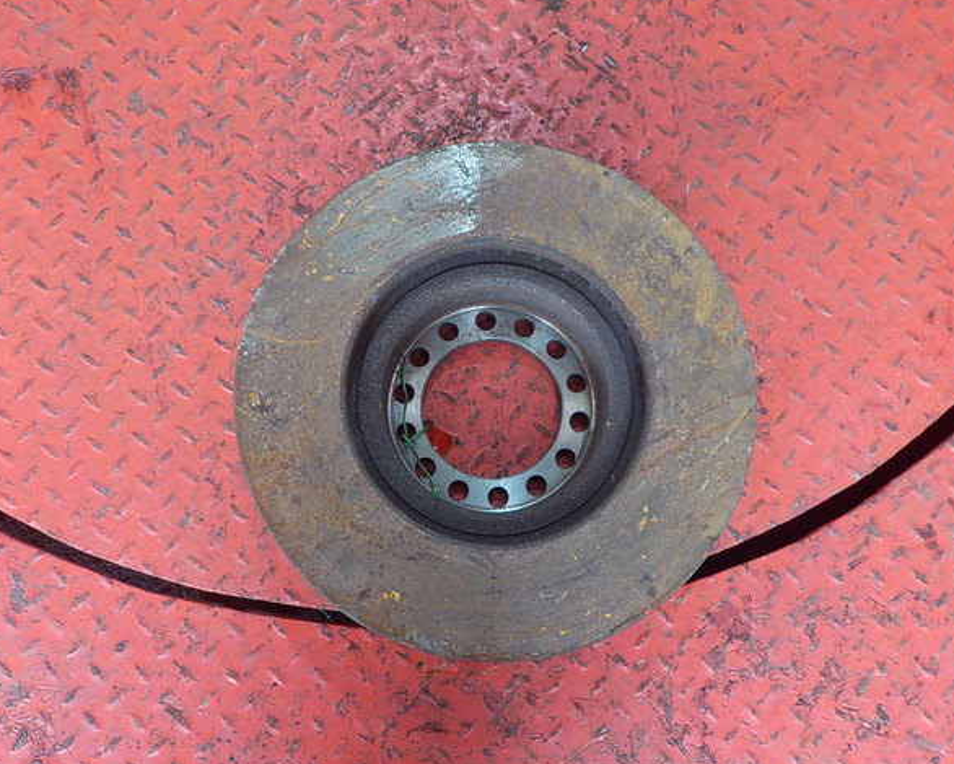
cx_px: 484
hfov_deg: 55.7
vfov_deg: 45.8
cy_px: 380
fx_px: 904
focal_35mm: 32
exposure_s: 1/30
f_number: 3.3
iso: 125
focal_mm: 4.1
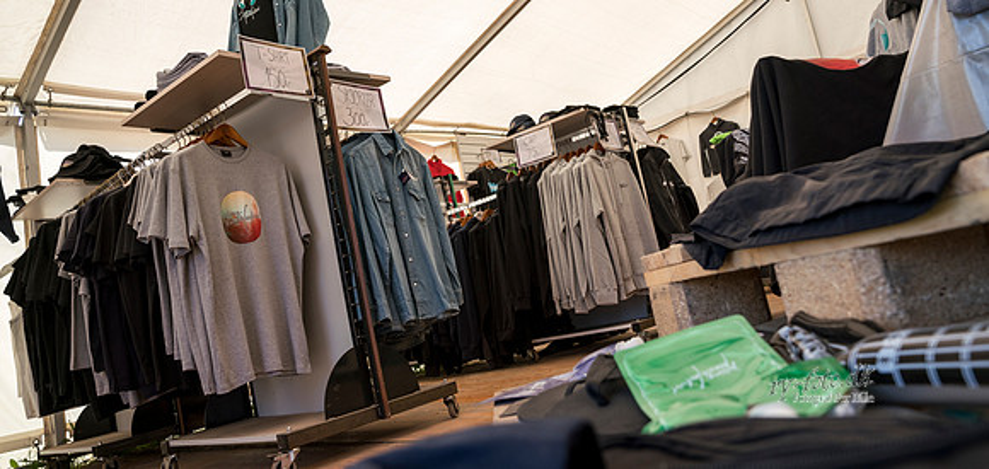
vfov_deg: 38.2
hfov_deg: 72.4
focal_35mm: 27
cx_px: 507
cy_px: 204
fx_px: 676
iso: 640
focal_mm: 24
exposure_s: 1/320
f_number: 5.6
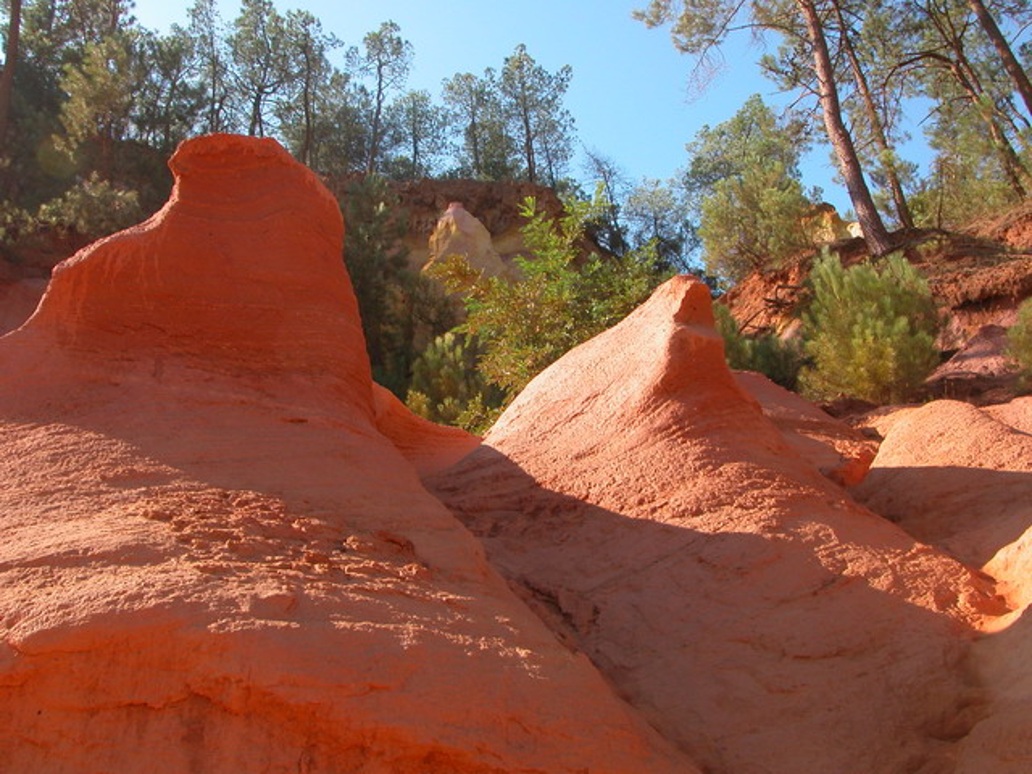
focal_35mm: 35
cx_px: 516
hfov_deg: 52.6
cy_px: 387
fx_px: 1043
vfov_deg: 40.7
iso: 100
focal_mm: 8.9
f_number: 5
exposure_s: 1/189
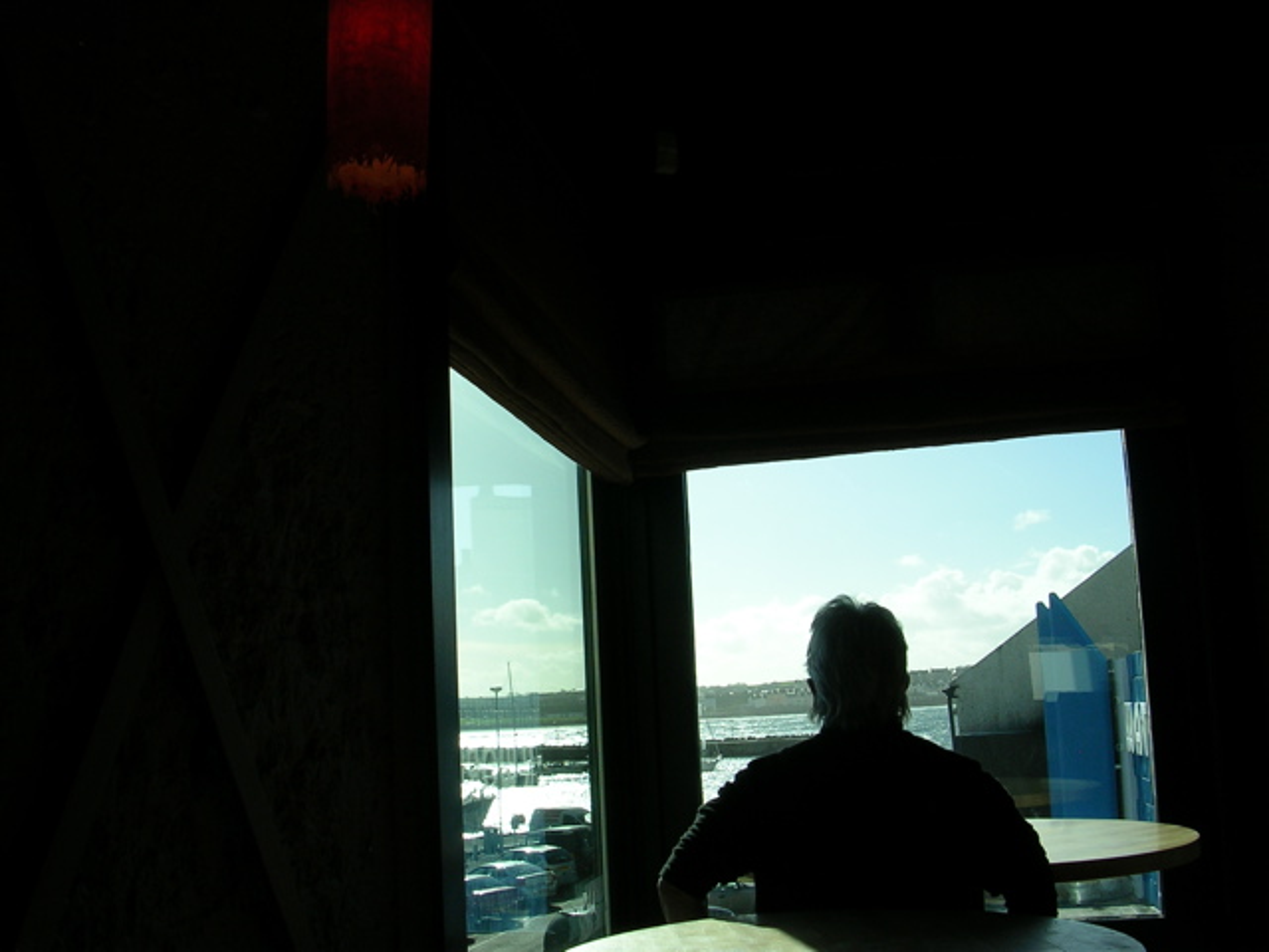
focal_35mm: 38
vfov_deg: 37.7
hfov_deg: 49.0
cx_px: 634
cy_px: 476
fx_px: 1393
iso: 50
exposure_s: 1/311
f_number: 5.6
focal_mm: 5.8
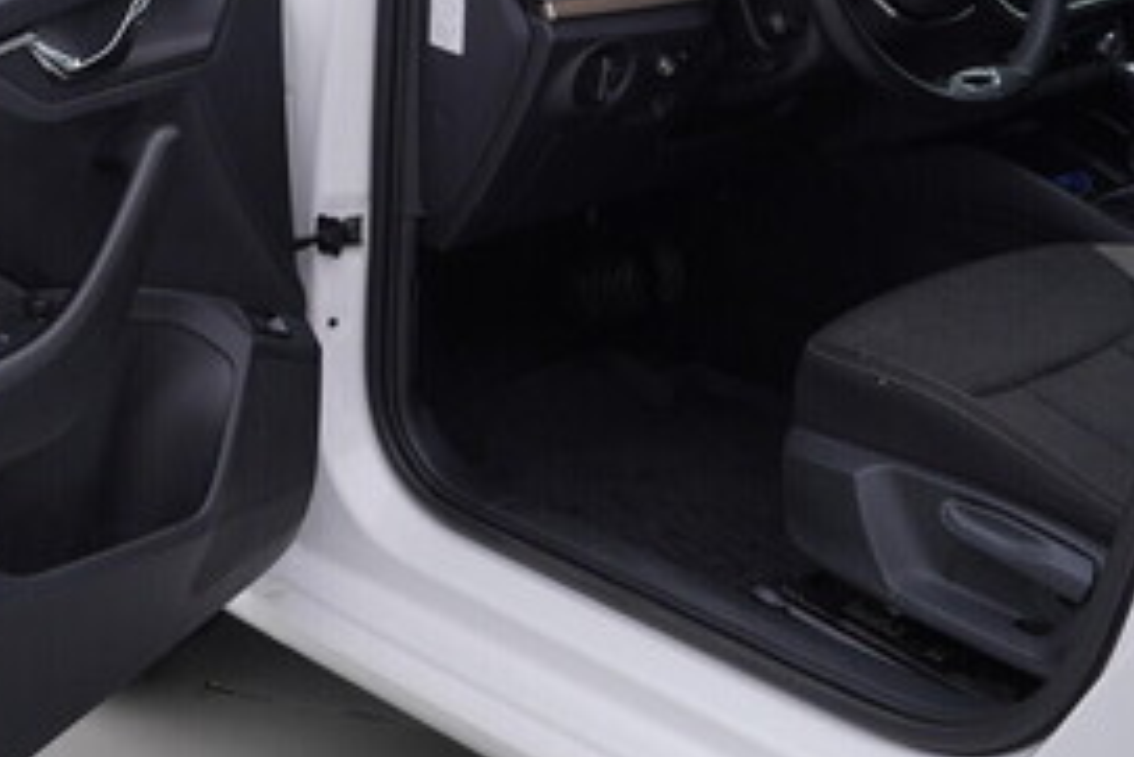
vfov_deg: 18.4
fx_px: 2301
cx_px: 418
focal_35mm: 73
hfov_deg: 27.6
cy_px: 98
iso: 125
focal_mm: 24
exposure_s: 1/80
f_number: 4
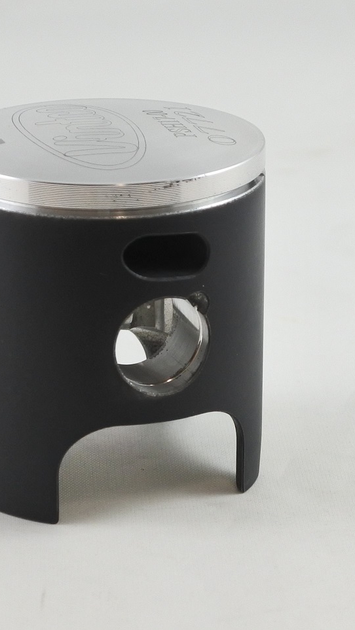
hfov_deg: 16.3
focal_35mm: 74
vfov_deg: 28.6
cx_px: 103
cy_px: 315
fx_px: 1238
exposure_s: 1/125
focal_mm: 17.6
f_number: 4.5
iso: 450
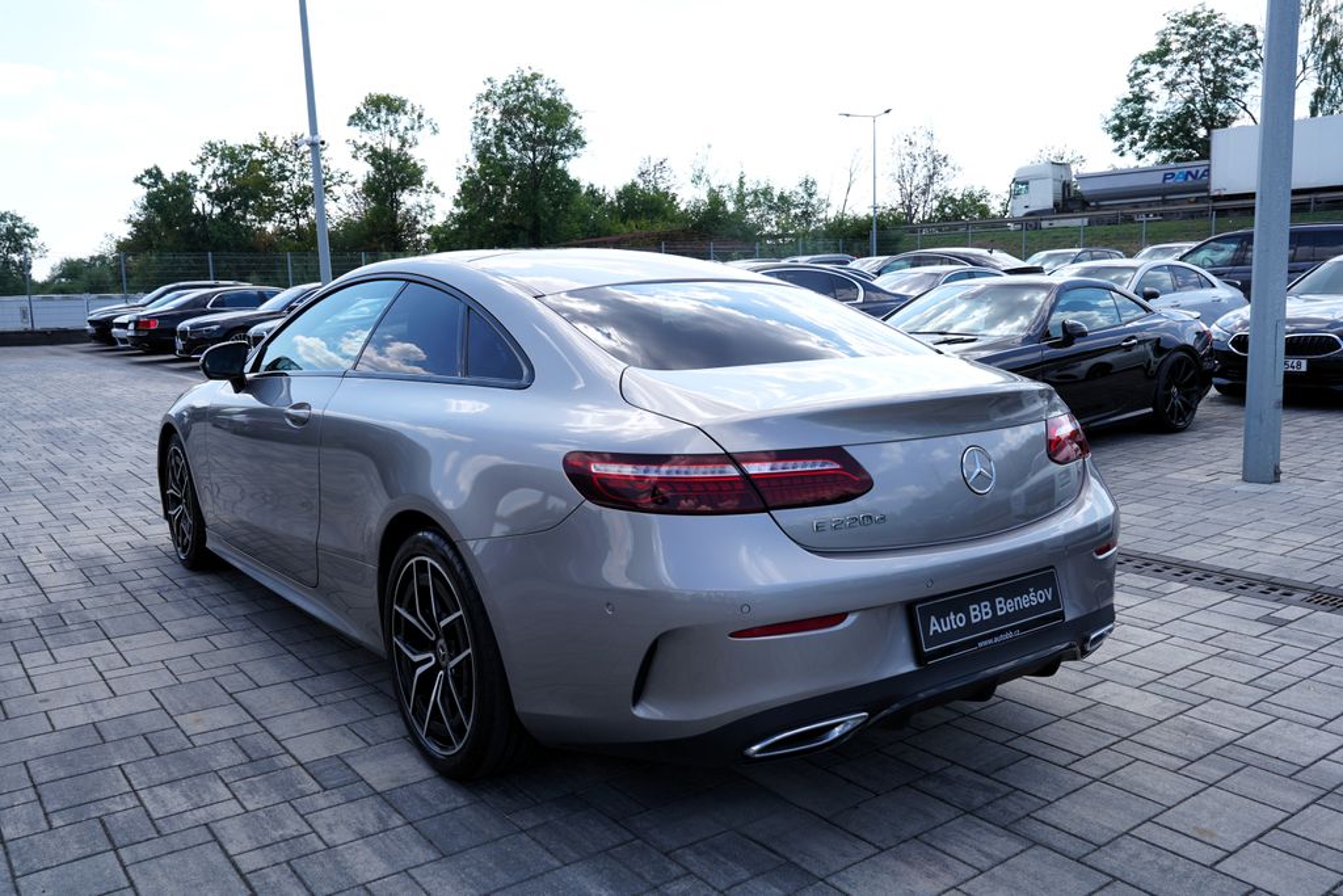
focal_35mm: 29
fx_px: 1082
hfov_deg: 63.7
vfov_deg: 45.0
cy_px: 448
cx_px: 672
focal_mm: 29
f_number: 7.1
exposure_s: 1/200
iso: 100
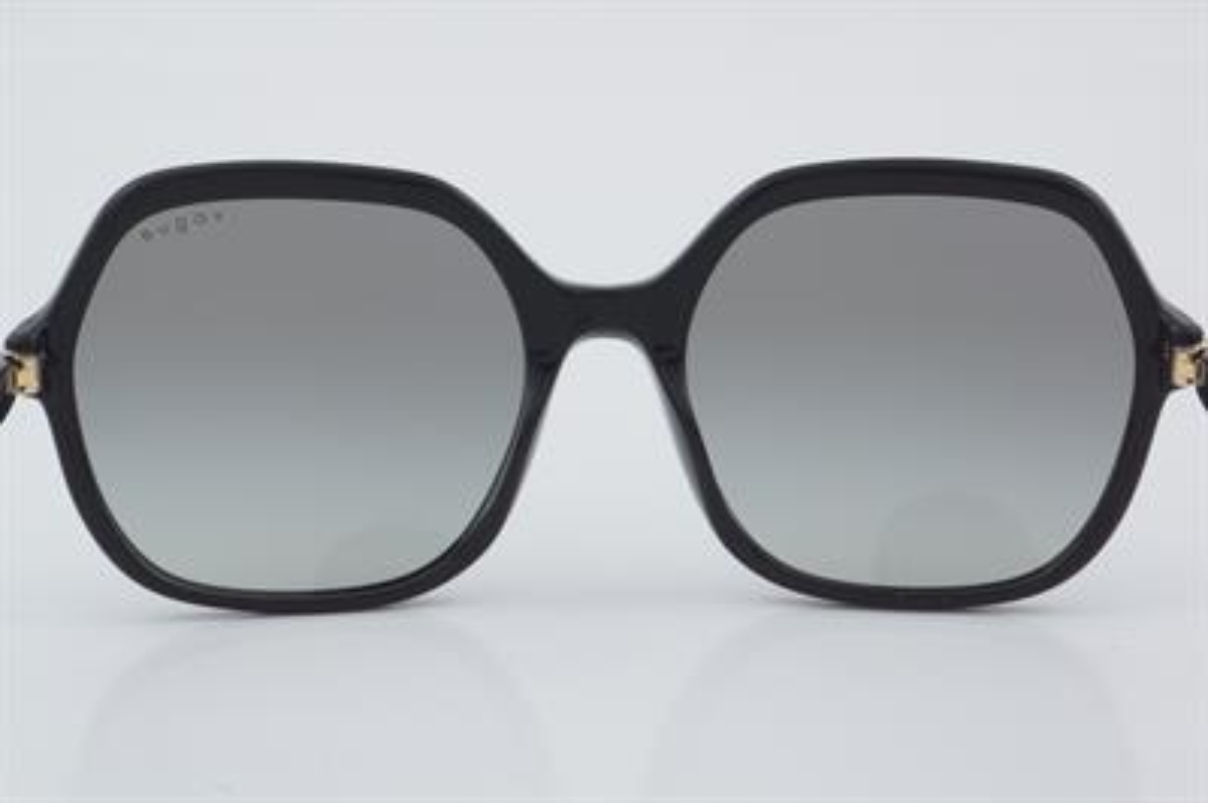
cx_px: 604
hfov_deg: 24.6
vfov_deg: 16.5
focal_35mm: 82
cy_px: 402
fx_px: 2766
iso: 100
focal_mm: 55
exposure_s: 1/4
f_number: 32
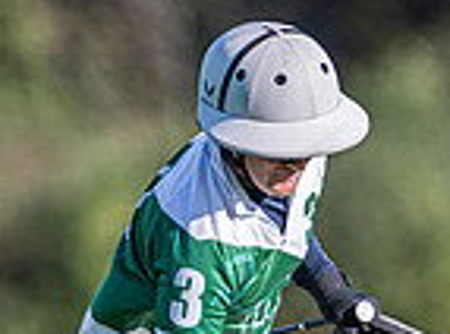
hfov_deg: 0.9
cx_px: 360
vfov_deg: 0.7
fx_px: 27923
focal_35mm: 2157
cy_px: 602
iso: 160
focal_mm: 300
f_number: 3.2
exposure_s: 1/1600
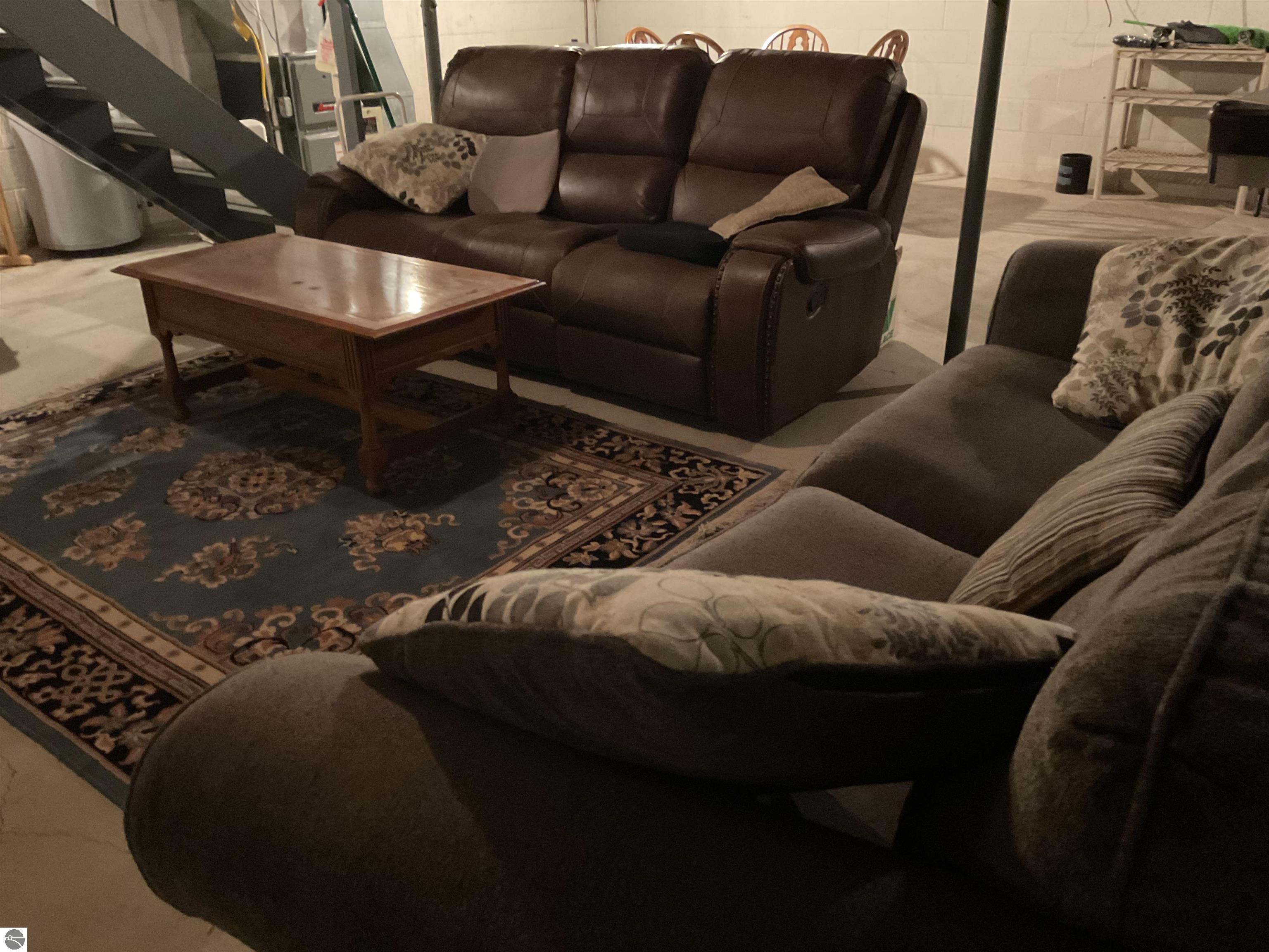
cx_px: 634
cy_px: 476
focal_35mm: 29
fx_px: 1063
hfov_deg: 61.7
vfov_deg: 48.2
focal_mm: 3
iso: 500
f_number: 1.8
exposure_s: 1/15
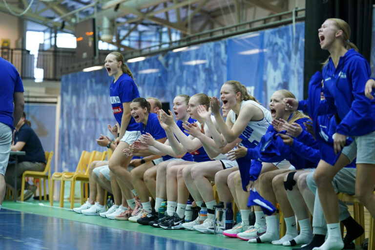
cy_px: 125
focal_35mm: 112
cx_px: 188
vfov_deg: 12.2
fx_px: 1167
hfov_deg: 18.3
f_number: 2.8
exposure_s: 1/800
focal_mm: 112
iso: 3200
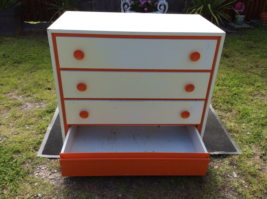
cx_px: 134
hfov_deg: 56.9
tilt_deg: -31.2
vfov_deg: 44.1
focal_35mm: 32
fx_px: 246
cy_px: 100
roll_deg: -0.6
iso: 32
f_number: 2.4
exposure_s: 1/539
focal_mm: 3.3
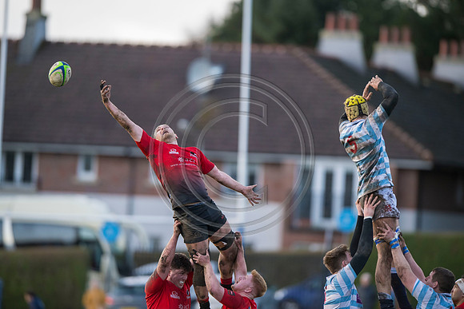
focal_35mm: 400
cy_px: 154
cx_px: 232
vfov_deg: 3.4
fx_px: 5157
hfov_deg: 5.2
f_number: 3.5
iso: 1600
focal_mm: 400
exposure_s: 1/2500
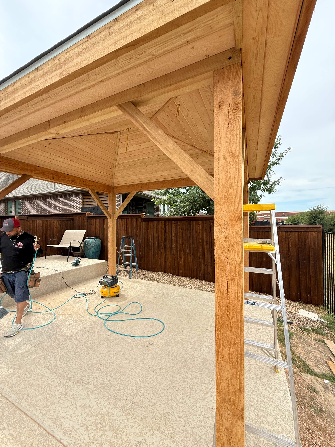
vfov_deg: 102.1
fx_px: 181
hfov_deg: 85.7
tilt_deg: +1.2
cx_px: 168
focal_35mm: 14
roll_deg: -0.7
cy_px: 224
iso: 50
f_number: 2.2
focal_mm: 2.22
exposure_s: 1/585
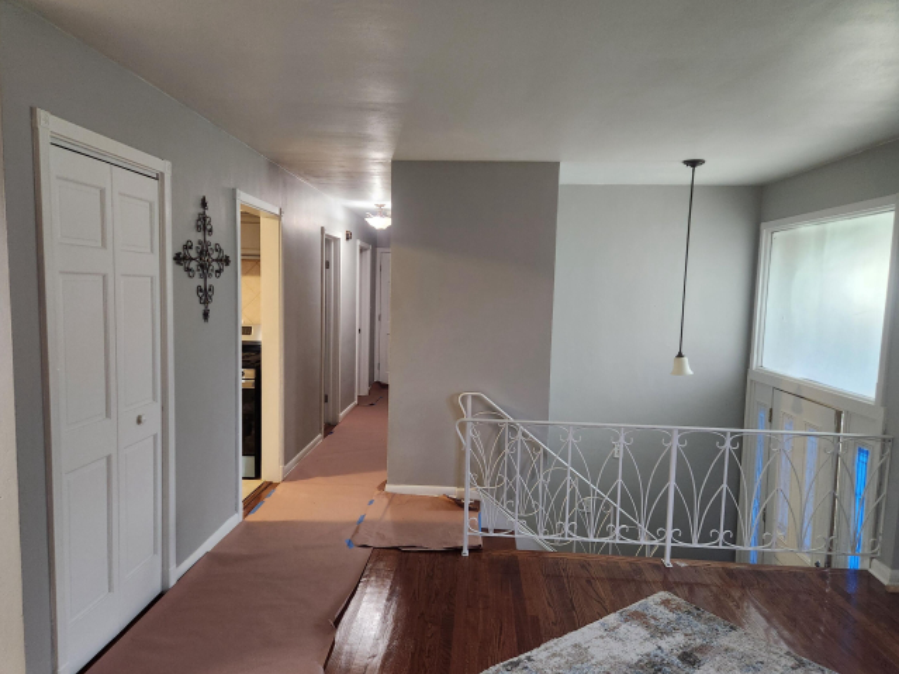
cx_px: 452
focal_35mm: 24
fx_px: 623
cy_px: 345
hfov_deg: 71.6
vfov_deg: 56.8
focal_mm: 5.4
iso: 500
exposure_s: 1/120
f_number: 1.8
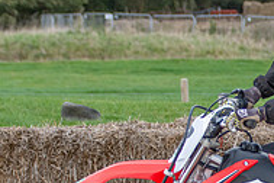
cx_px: 316
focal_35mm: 359
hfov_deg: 5.7
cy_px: 169
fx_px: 2732
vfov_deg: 3.8
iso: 400
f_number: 6.3
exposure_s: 1/320
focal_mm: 78
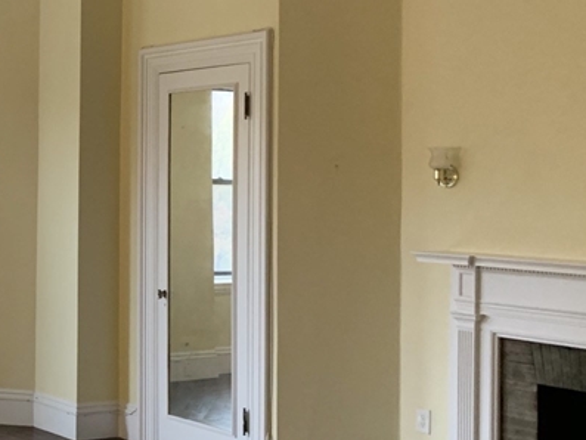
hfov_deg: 26.6
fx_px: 1135
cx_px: -66
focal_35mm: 67
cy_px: 177
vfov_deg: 21.9
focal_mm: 4.25
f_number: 1.8
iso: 250
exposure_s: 1/60
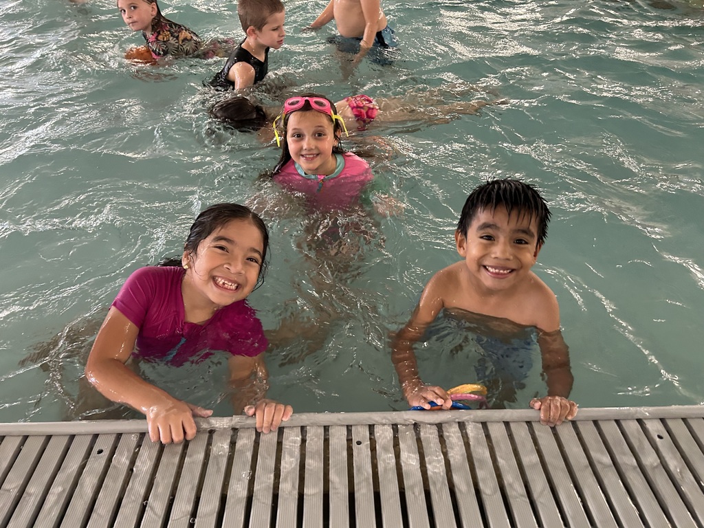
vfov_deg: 53.1
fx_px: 529
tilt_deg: -40.2
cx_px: 352
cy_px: 264
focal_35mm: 26
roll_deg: +0.6
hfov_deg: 67.3
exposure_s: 1/60
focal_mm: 5.7
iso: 320
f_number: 1.5
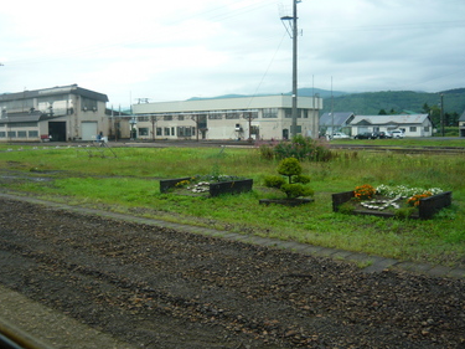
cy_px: 170
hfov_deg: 50.1
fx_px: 497
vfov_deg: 38.6
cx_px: 217
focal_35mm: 37
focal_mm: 5.5
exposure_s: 1/50
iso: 100
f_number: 2.8
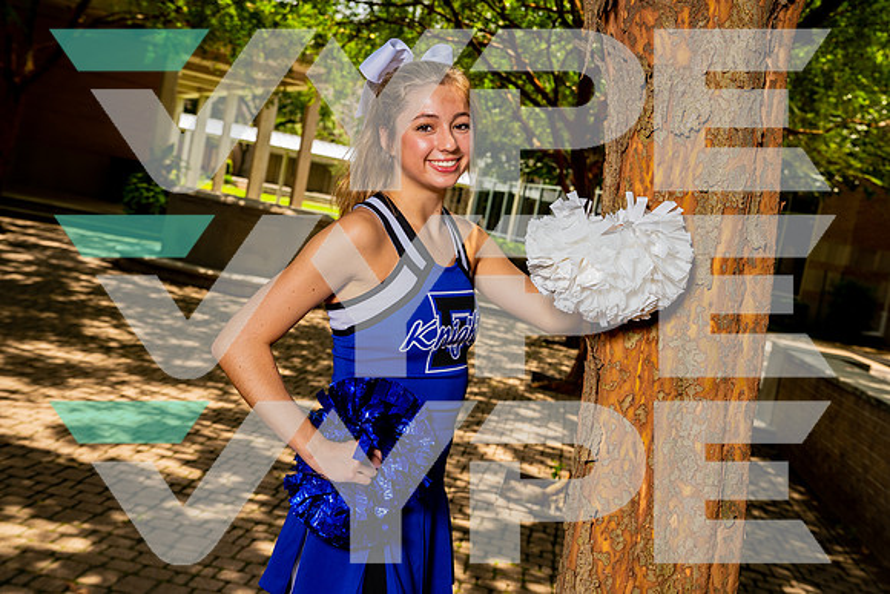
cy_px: 297
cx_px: 445
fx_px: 1137
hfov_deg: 42.7
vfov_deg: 29.3
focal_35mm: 46
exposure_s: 1/250
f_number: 5.6
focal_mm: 46
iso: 200
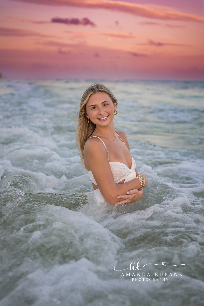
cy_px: 153
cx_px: 102
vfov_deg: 54.4
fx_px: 297
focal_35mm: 35
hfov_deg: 37.9
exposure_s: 1/2000
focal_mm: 35
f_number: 1.8
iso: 320
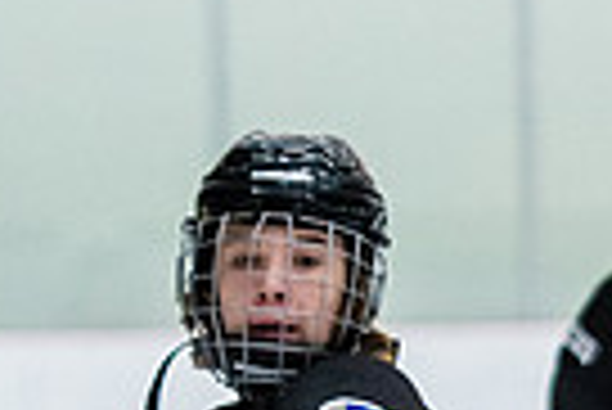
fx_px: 14823
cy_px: 660
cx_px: 437
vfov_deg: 1.6
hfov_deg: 2.4
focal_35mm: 871
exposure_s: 1/640
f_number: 2.8
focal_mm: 110
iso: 1600
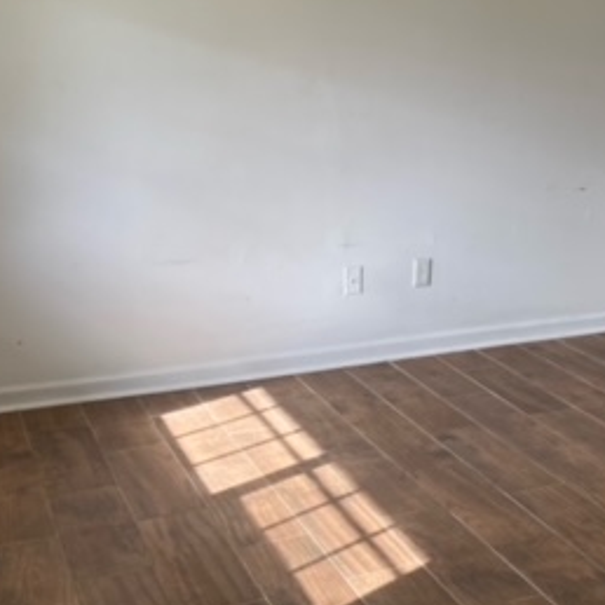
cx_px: 528
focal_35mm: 57
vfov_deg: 29.6
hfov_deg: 29.0
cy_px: 150
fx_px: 1127
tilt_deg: -4.8
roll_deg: -1.1
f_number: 1.8
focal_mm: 4.25
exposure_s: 1/190
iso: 32
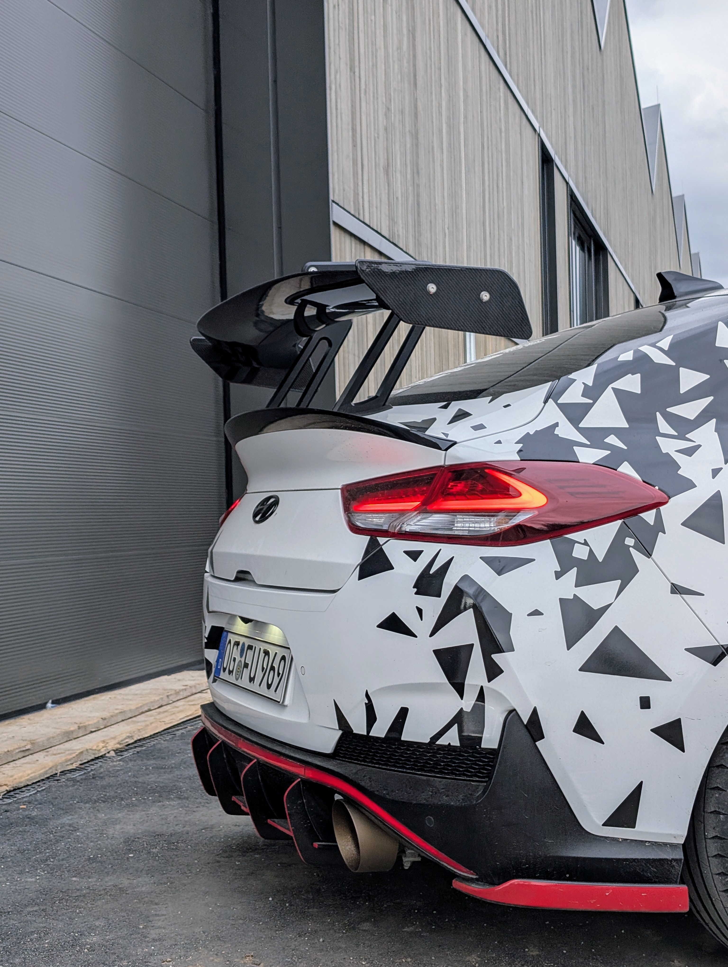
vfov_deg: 38.9
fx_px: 1371
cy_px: 484
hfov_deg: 29.7
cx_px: 364
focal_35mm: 49
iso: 22
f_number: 1.68
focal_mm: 6.9
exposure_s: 1/177
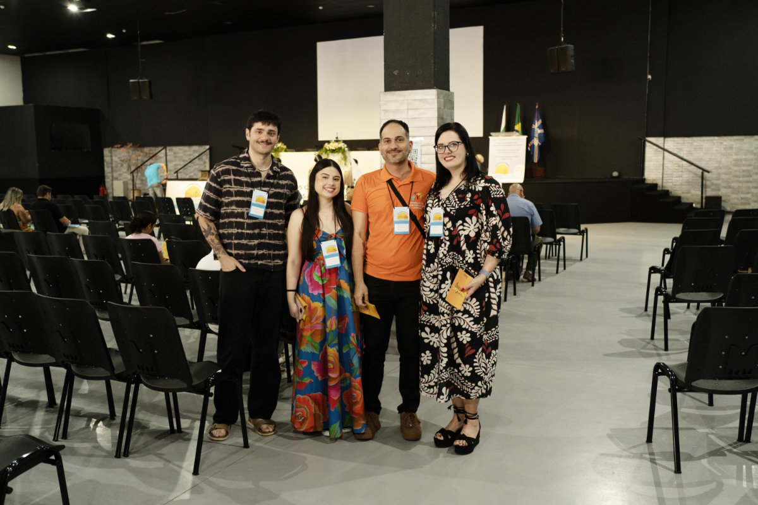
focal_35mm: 35
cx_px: 379
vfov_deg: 37.9
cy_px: 252
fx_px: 737
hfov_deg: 54.4
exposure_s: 1/100
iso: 2000
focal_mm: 35
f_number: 3.2
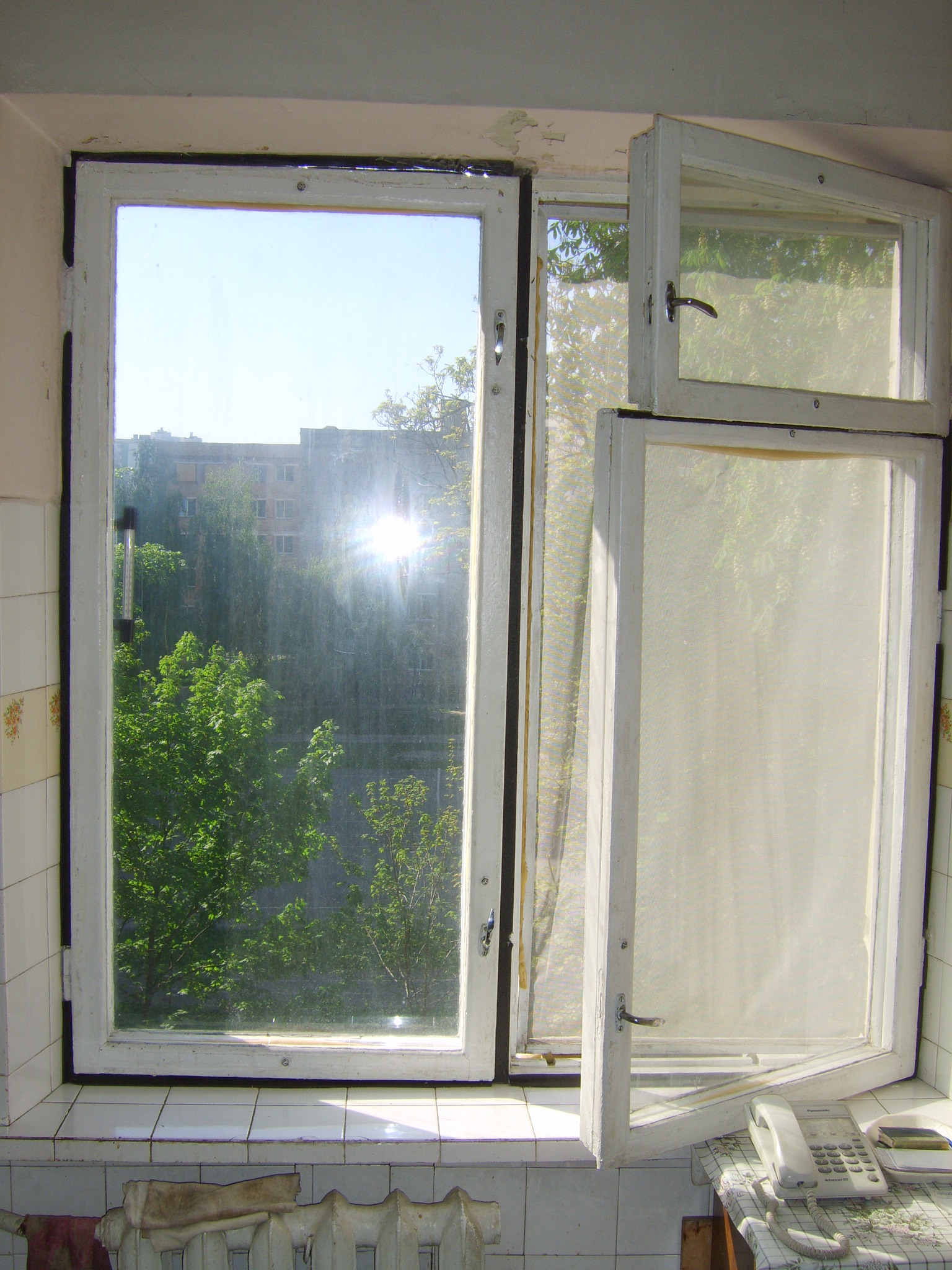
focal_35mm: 38
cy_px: 635
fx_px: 1393
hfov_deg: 37.7
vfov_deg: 49.0
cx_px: 476
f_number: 5.1
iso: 50
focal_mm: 7.8
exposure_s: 1/200
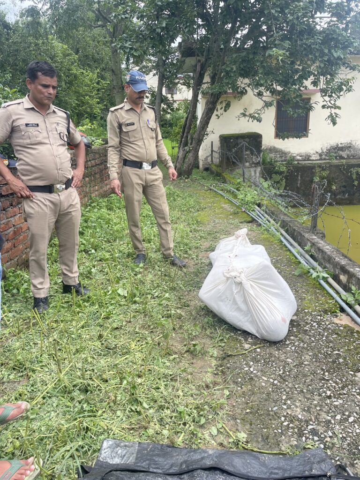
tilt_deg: -16.0
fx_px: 361
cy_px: 240
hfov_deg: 53.1
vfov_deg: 67.3
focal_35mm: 26
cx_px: 180
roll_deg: +1.2
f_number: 1.6
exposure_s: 1/1221
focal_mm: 4.2
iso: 32
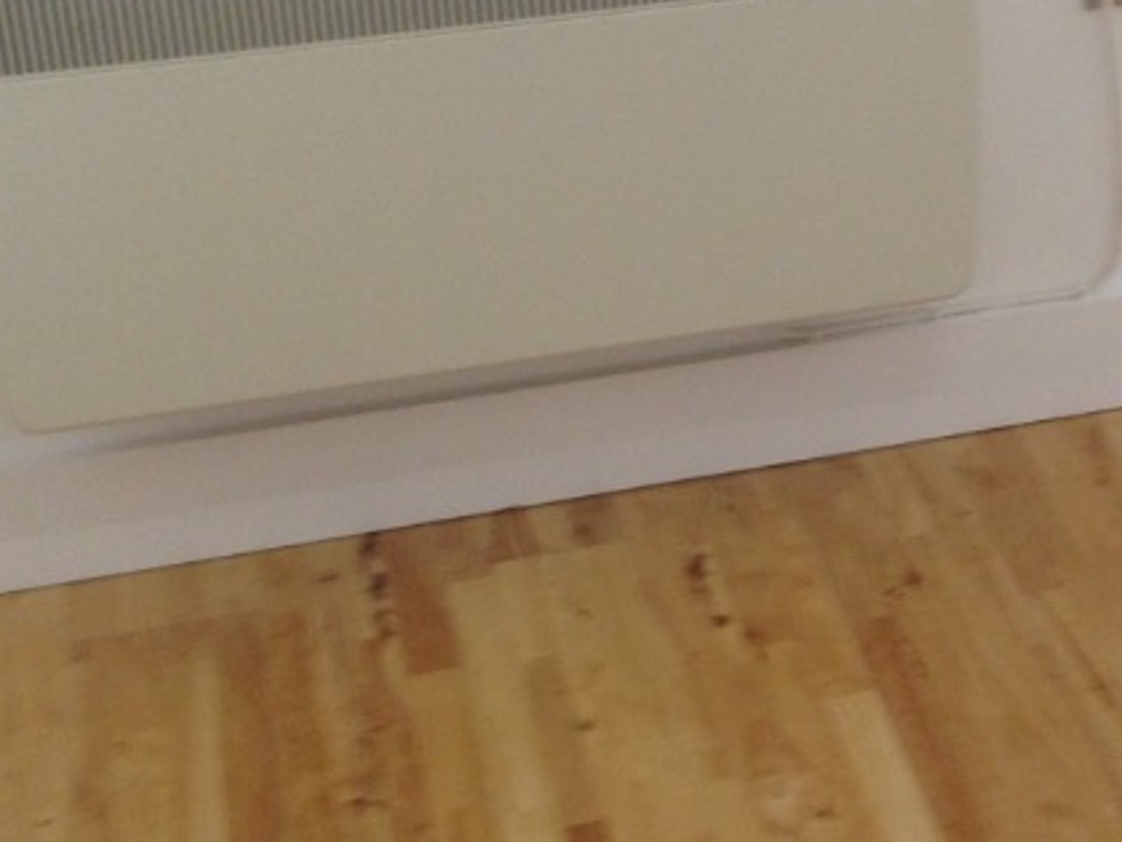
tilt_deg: -23.6
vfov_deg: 14.7
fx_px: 3241
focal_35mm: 100
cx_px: 1103
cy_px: 206
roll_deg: +1.6
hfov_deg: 19.1
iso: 80
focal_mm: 4.28
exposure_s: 1/20
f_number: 2.4
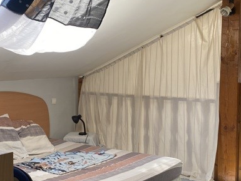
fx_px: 376
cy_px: 101
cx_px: 106
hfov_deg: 35.5
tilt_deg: -5.1
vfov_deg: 27.0
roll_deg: -0.4
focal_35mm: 54
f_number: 1.8
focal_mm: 4.25
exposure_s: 1/122
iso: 40
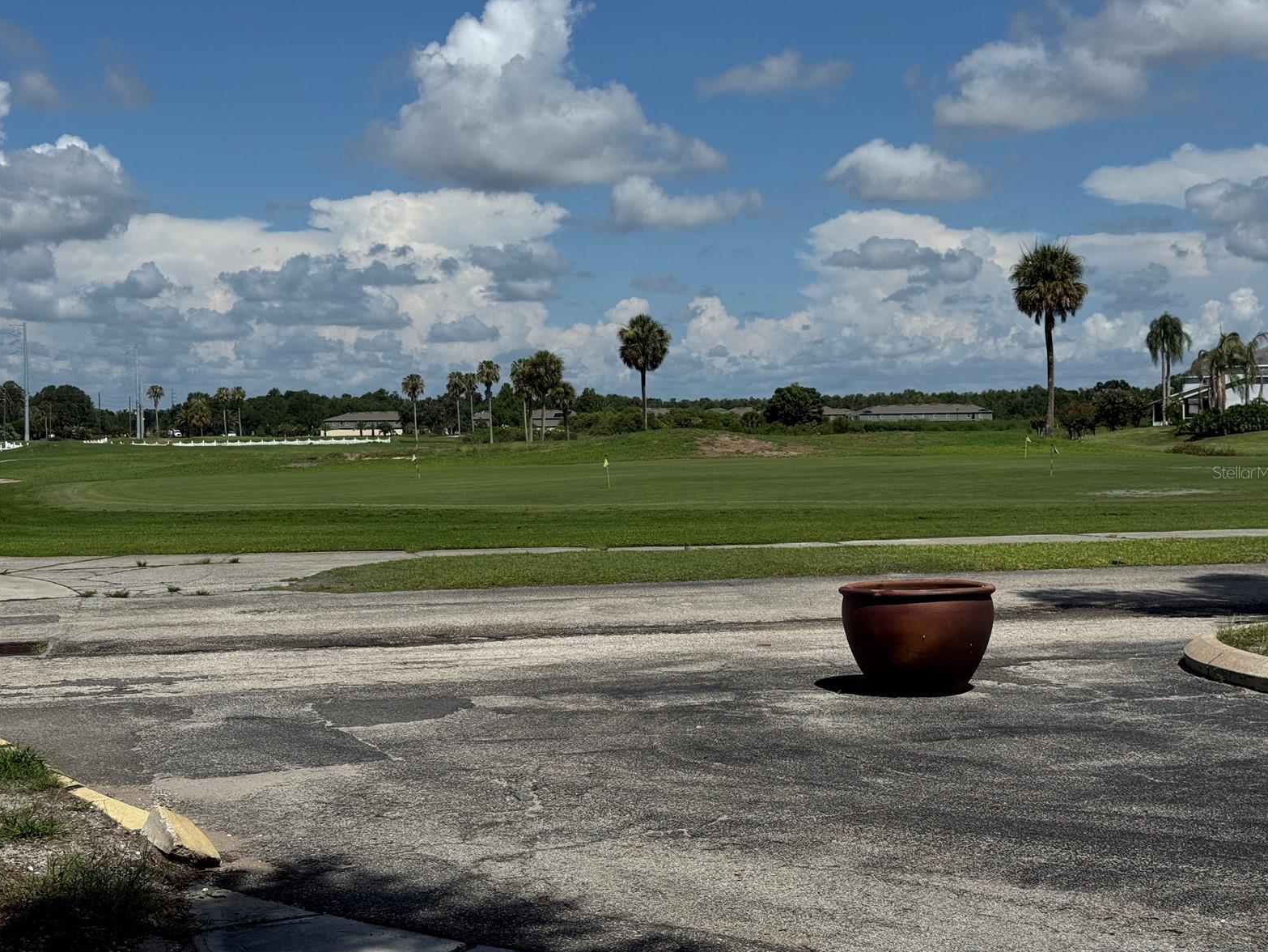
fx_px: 1795
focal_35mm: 49
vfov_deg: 29.7
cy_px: 472
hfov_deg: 38.9
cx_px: 642
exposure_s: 1/9009
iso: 80
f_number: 1.78
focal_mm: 6.76
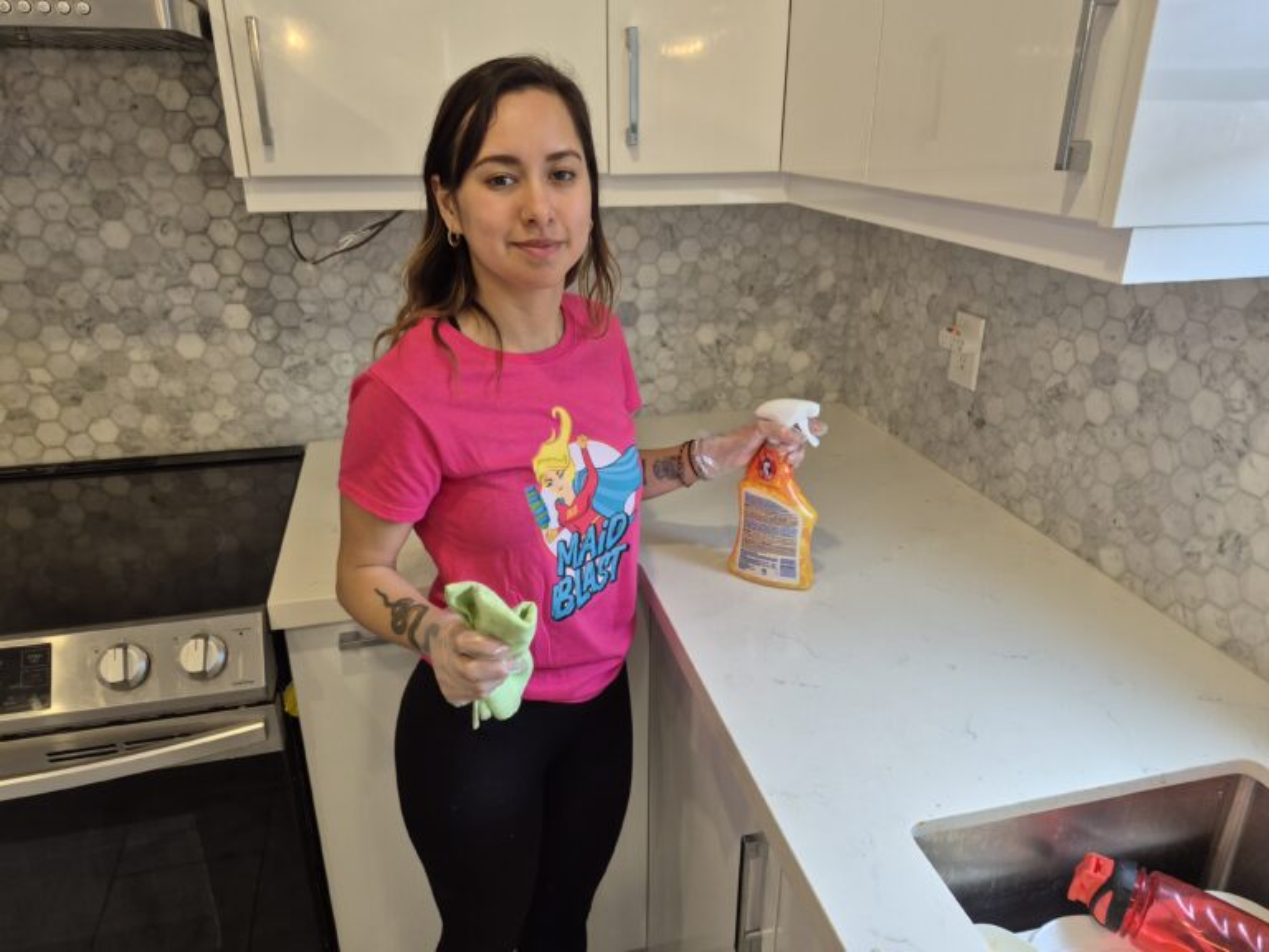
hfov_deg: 73.9
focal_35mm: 23
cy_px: 476
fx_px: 843
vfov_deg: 58.9
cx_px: 634
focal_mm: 5.4
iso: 160
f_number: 1.8
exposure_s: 1/120
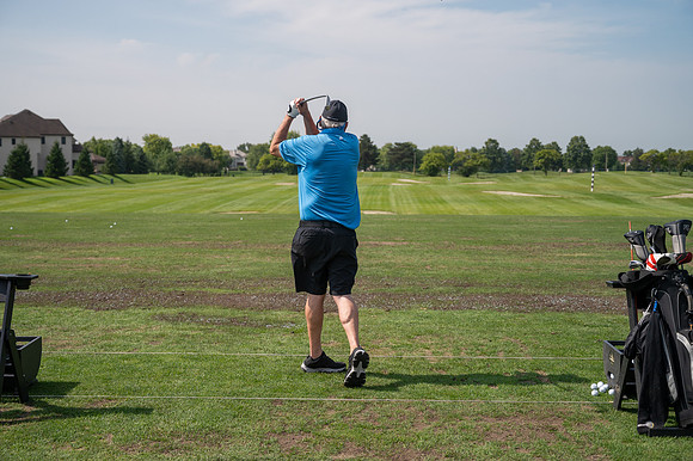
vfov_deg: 27.0
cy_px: 230
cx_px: 346
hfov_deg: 39.6
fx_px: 962
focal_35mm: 50
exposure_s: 1/3200
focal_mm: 50
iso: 250
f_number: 4
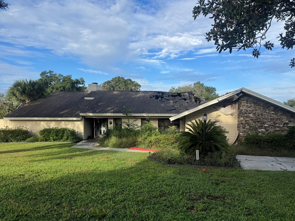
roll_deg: -0.2
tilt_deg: -2.9
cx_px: 158
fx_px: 230
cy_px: 123
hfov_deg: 65.2
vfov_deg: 51.3
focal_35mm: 27
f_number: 1.78
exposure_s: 1/3096
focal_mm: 6.76
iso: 80
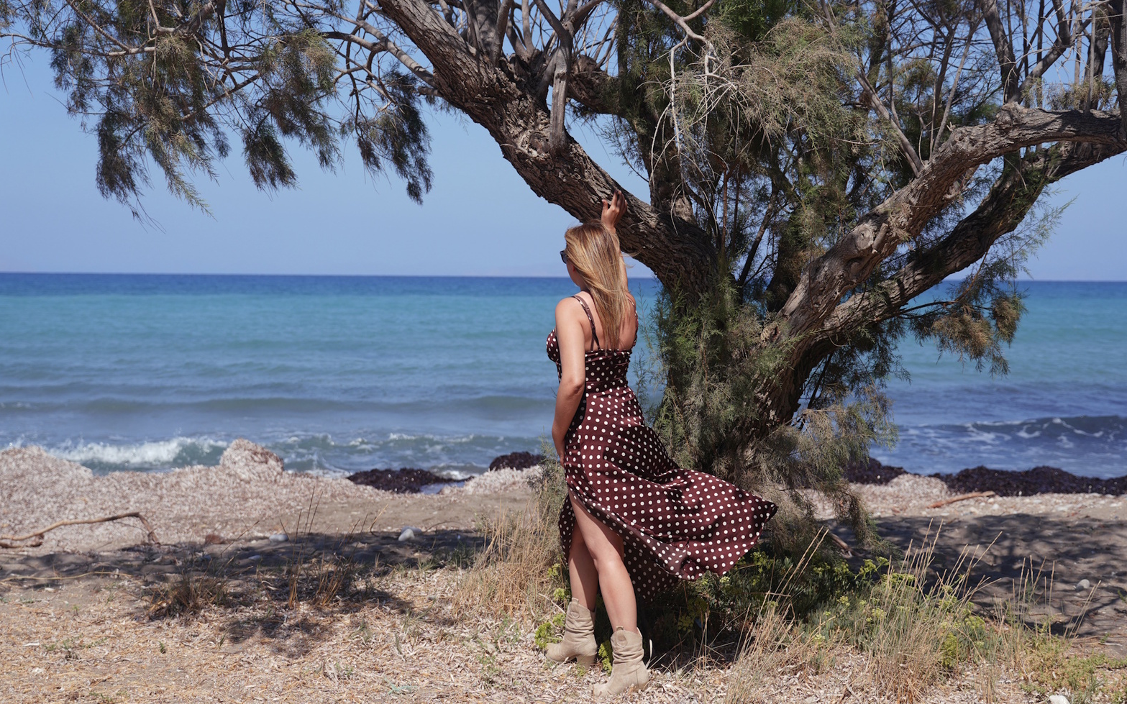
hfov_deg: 39.6
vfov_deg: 25.3
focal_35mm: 51
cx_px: 562
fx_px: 1566
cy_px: 336
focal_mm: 49
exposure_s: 1/640
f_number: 4
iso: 50
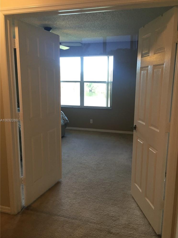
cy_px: 121
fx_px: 206
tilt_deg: -10.6
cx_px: 92
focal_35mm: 30
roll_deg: -0.8
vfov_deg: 60.0
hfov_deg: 46.8
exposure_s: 1/30
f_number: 2.2
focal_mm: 4.15
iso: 50
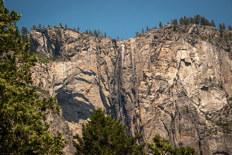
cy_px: 78
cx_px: 116
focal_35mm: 154
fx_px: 993
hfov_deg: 13.3
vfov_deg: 8.9
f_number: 11
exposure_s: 1/250
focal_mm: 56.39
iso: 100
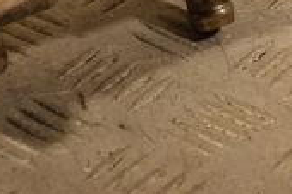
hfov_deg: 5.2
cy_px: -161
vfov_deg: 3.5
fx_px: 3201
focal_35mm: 395
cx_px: 168
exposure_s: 1/200
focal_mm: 70
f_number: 5.3
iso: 800
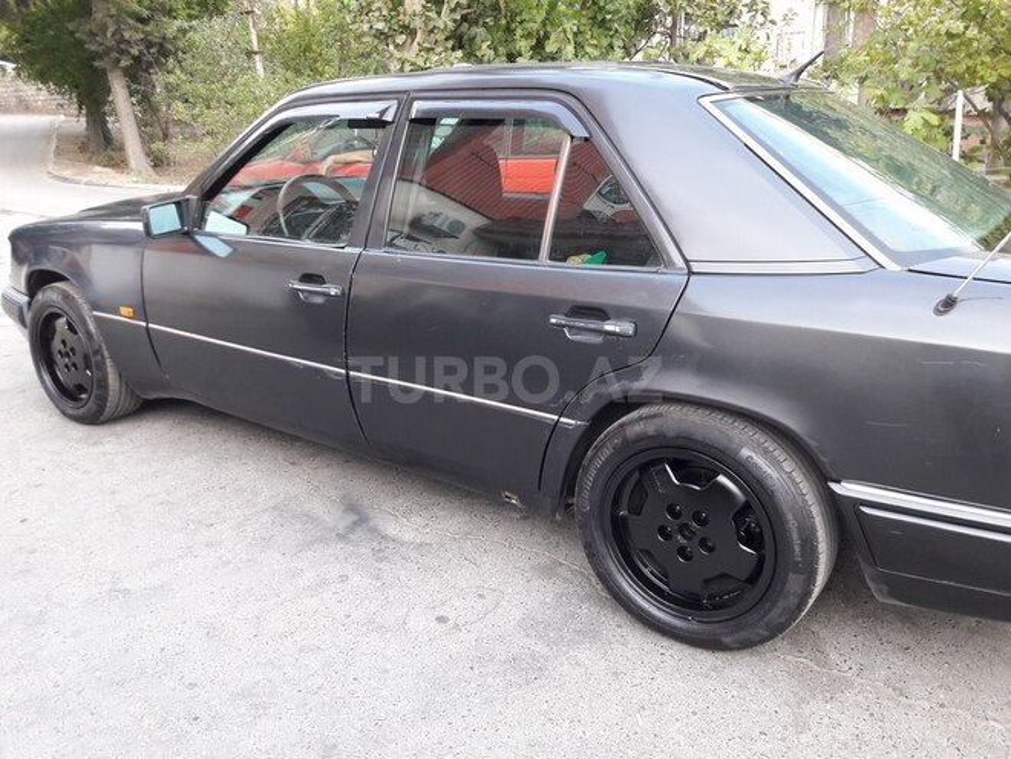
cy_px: 380
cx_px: 506
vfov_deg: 49.7
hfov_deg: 63.4
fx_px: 818
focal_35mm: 28
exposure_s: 1/33
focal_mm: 3.7
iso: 64
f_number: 1.9
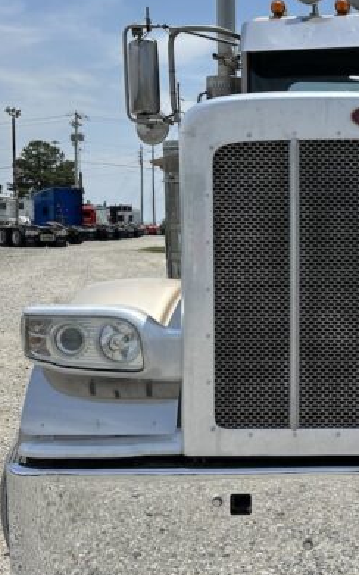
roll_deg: +0.2
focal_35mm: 50
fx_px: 784
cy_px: 266
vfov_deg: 40.3
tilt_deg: -2.7
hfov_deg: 24.1
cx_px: 397
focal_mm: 6.86
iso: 80
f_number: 1.78
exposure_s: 1/7576
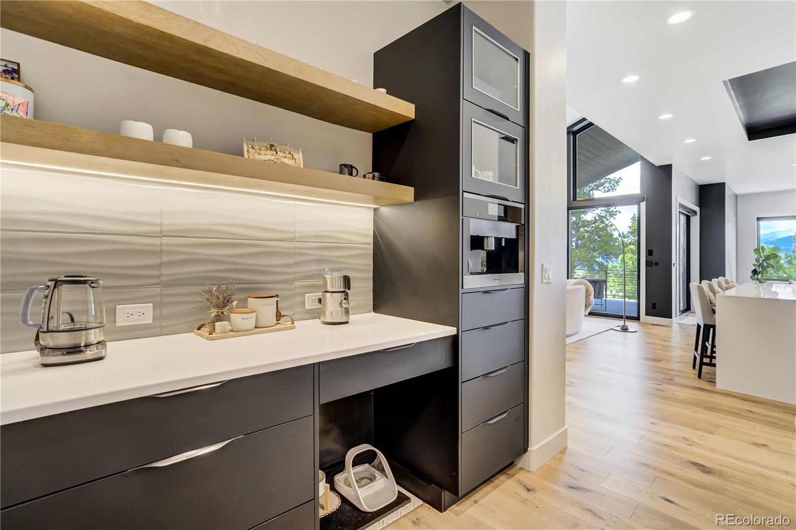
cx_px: 398
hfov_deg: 96.7
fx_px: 354
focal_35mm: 16
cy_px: 265
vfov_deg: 73.7
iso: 1000
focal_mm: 16
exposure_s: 1/25
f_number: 7.1
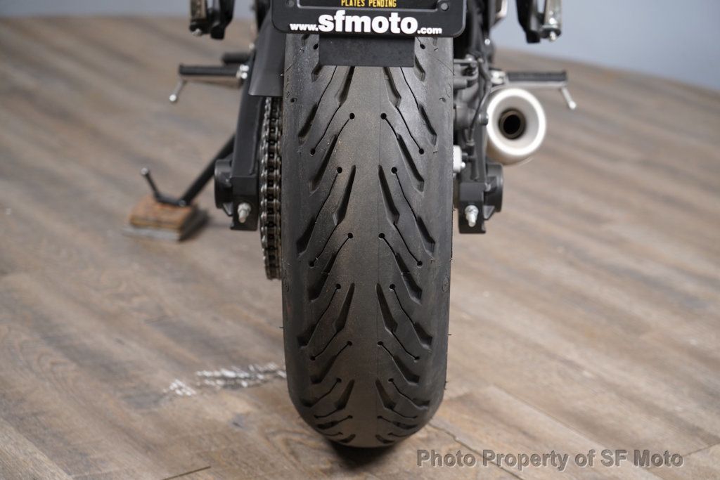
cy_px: 240
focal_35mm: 77
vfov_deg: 17.7
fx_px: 1540
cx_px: 360
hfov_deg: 26.3
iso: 1600
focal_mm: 77
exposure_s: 1/100
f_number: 4
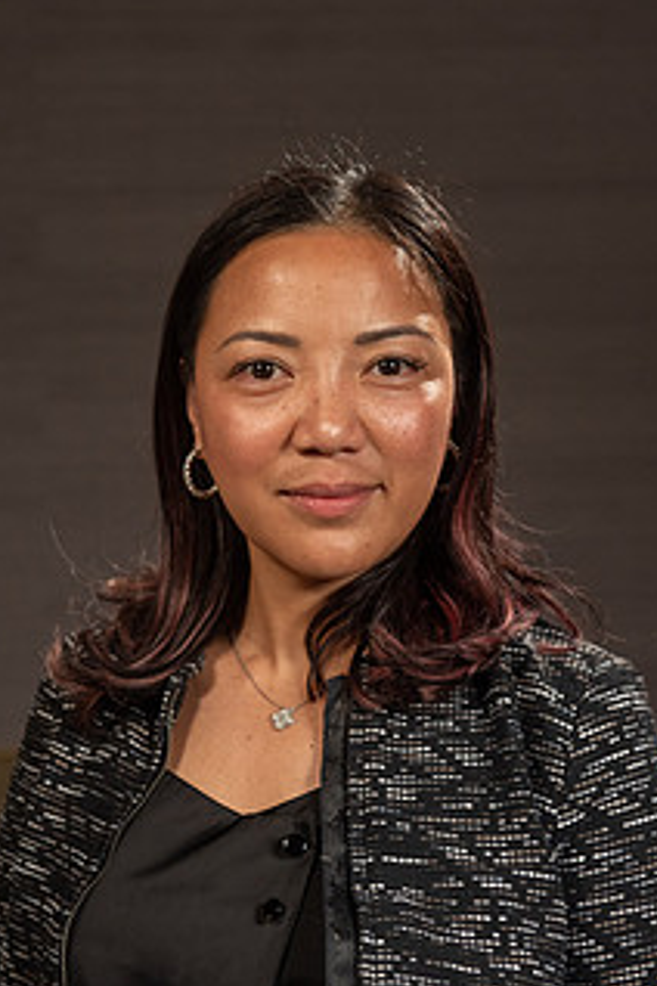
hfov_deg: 16.1
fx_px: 2327
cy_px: 459
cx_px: 299
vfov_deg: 23.9
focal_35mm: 85
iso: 800
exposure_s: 1/100
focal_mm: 60
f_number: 4
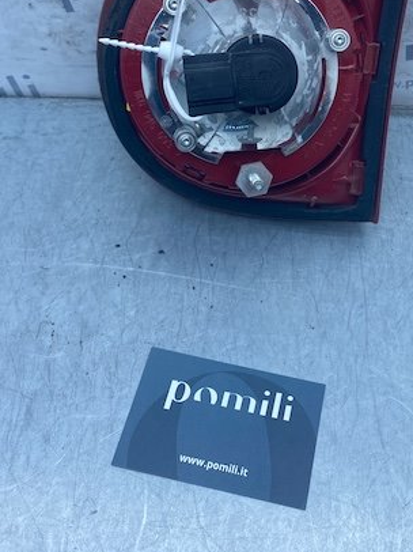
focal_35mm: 41
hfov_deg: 34.7
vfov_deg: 44.3
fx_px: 653
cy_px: 137
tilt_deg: -48.5
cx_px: 283
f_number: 1.8
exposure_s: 1/762
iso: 32
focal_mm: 4.25
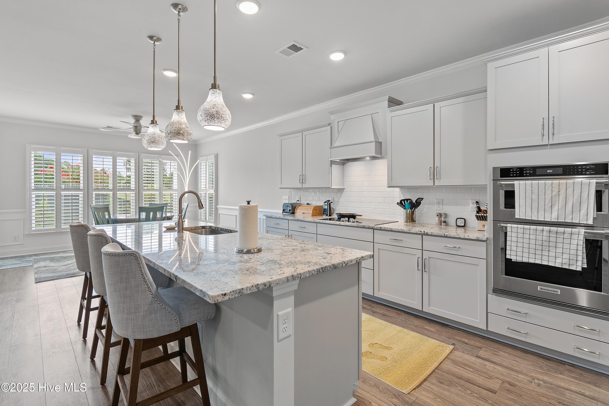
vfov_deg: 73.7
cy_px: 203
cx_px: 304
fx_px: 271
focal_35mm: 16
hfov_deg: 96.7
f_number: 4.8
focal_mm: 11
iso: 100
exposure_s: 1/6
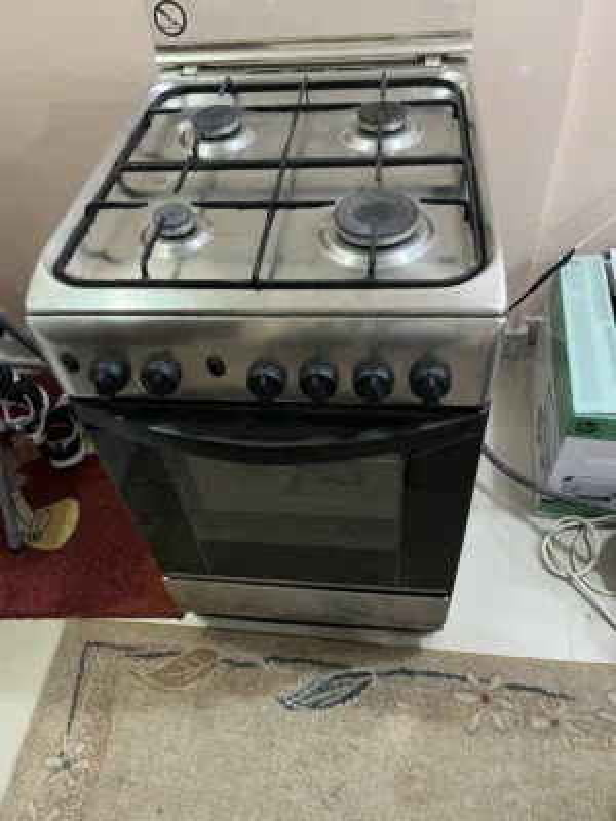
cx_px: 308
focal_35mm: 26
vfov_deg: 67.3
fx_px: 617
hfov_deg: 53.1
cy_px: 410
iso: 400
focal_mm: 5.1
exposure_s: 1/50
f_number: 1.6
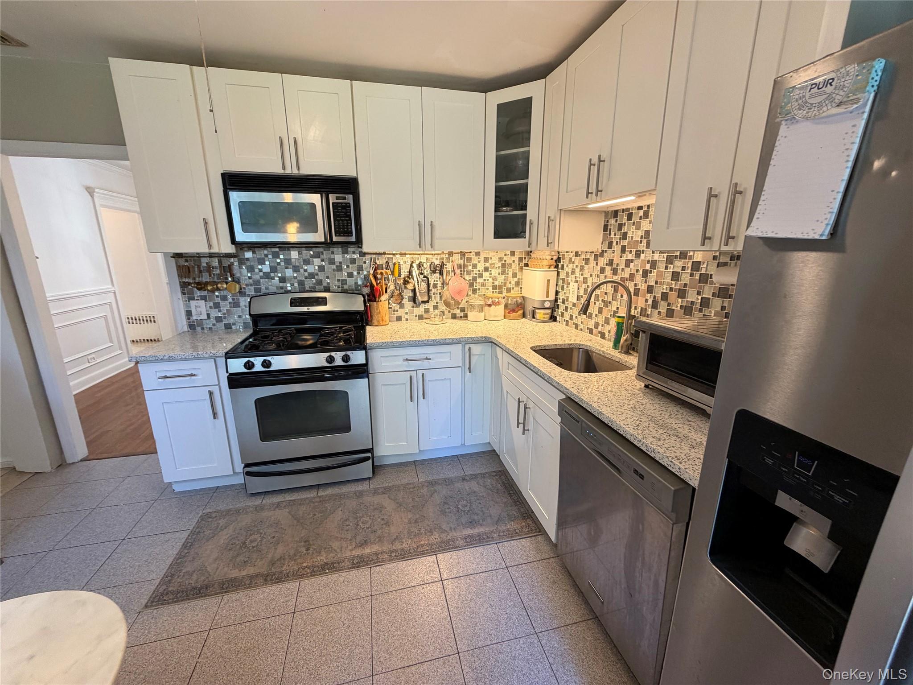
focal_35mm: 14
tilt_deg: -13.0
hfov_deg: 102.1
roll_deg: +0.0
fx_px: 369
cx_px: 456
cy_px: 342
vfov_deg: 85.7
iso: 200
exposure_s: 1/60
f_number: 2.2
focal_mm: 2.22
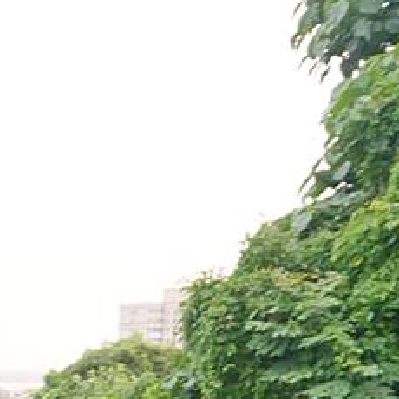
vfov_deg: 13.2
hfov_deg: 12.6
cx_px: -366
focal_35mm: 123
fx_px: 1604
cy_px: 639
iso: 200
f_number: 4
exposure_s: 1/100
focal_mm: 16
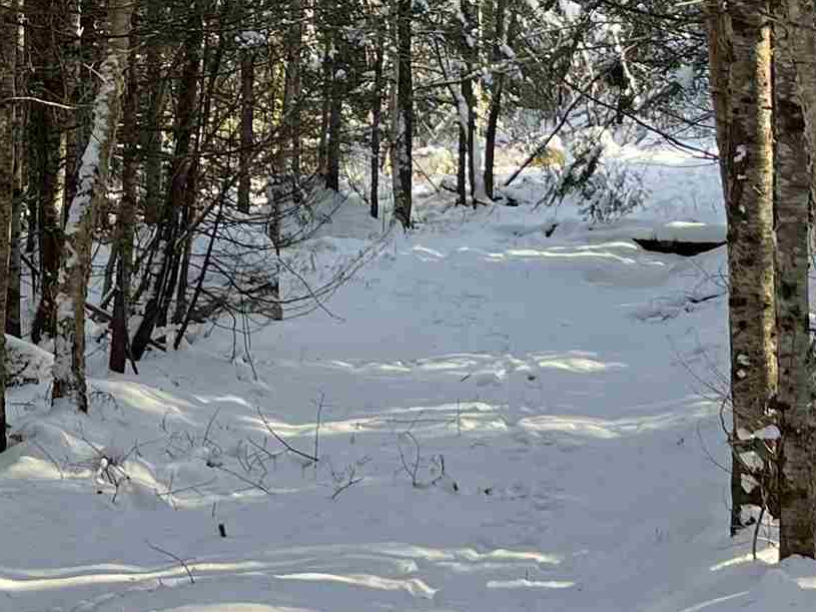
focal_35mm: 98
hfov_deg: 19.8
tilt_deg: +2.1
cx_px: 124
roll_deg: -0.3
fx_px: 2310
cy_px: -146
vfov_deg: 14.5
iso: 50
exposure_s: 1/285
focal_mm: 5.1
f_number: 1.6
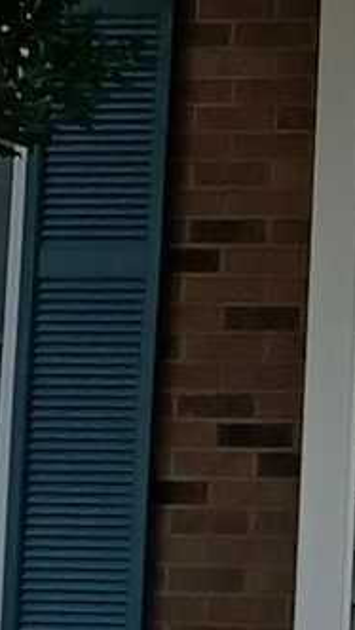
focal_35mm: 252
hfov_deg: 4.4
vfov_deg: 8.5
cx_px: 1477
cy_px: -63
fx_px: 4213
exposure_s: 1/281
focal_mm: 4.6
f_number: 1.8
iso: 32
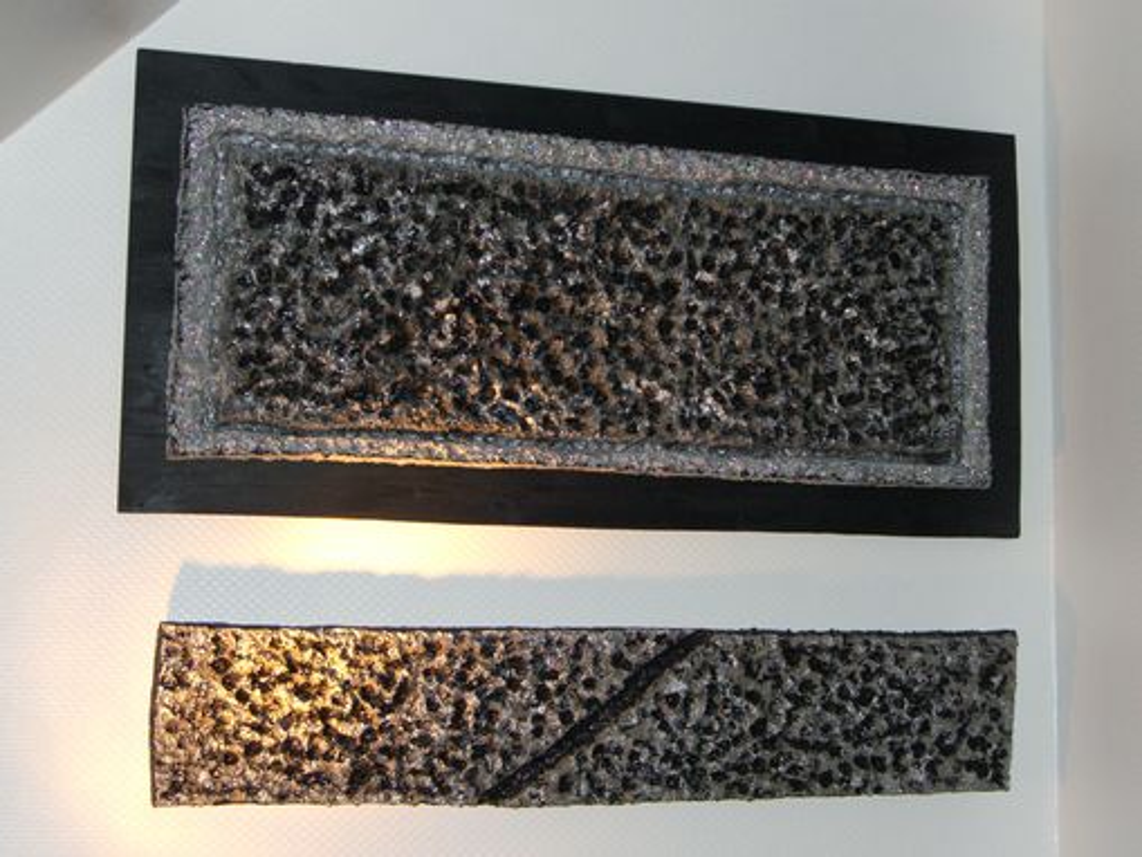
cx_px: 571
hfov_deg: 33.8
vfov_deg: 25.7
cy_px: 428
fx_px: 1881
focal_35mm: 57
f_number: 3.6
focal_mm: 11.8
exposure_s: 1/60
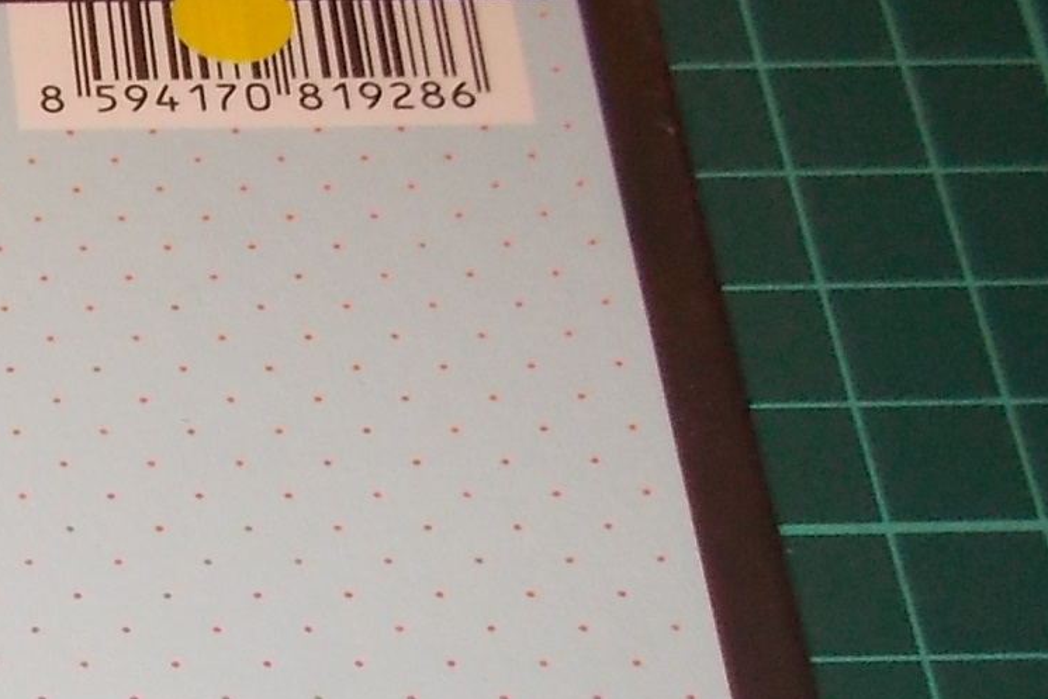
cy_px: 993
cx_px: -435
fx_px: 2679
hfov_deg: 19.7
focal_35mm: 92
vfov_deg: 14.1
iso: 200
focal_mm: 4.1
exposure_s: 1/30
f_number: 3.3
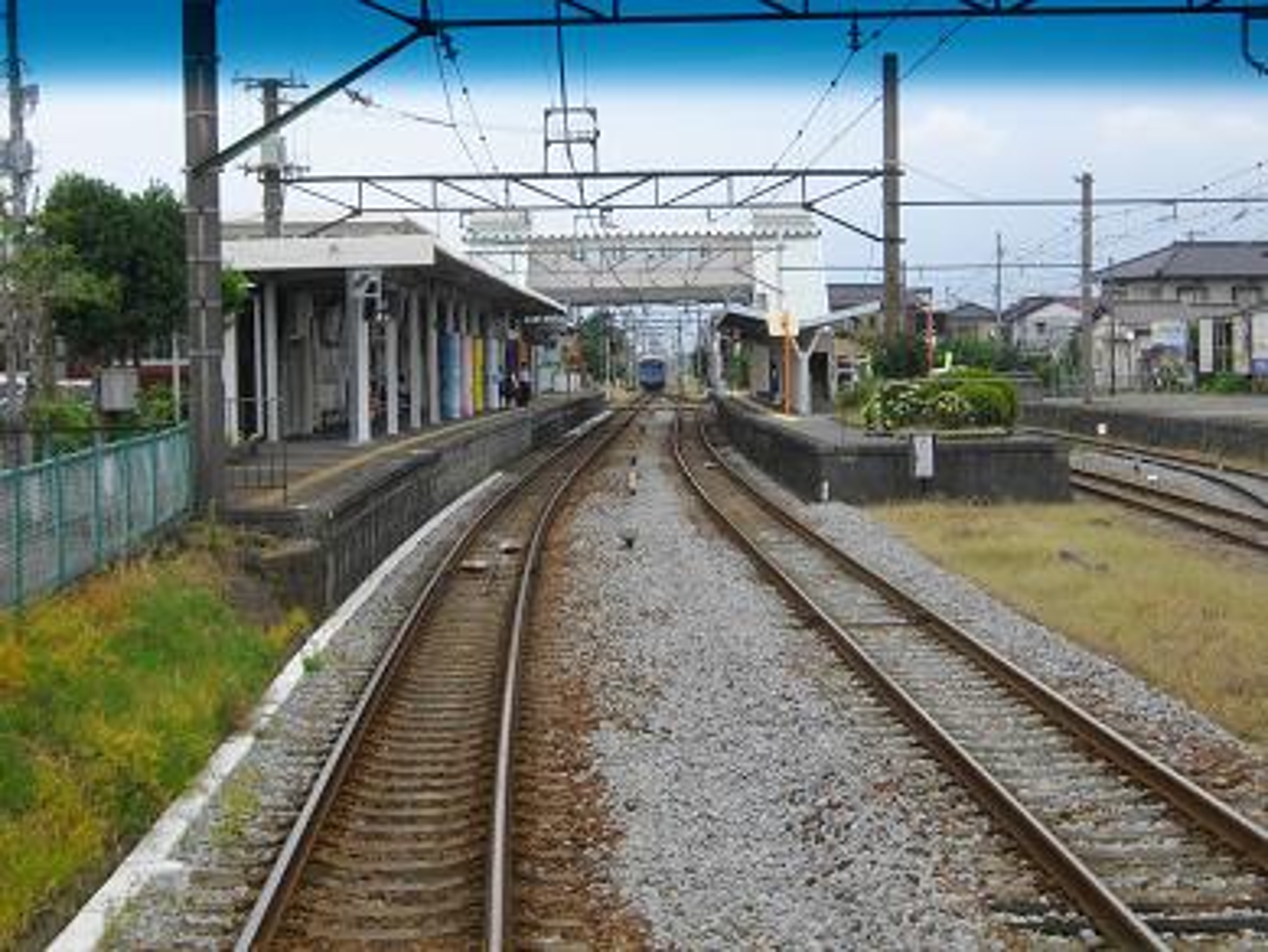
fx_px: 2821
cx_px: 634
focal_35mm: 77
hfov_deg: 25.3
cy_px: 476
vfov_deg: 19.1
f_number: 4.6
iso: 100
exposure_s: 1/400
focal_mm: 13.7
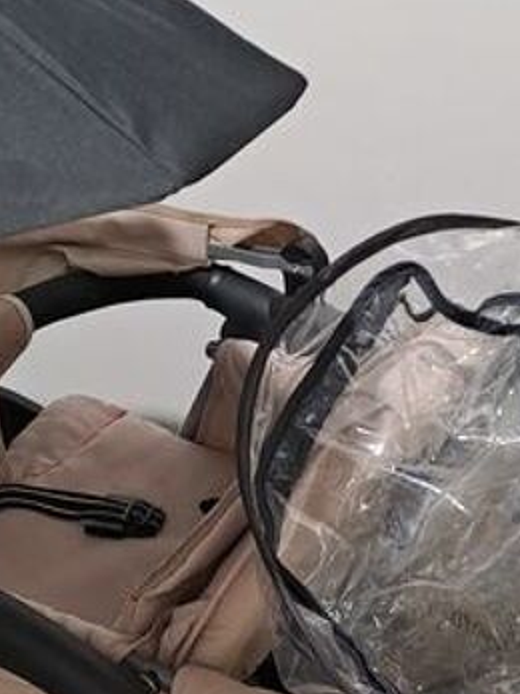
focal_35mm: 96
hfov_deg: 15.3
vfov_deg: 20.4
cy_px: 383
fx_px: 1924
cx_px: 440
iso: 200
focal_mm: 4.65
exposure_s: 1/50
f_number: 1.8
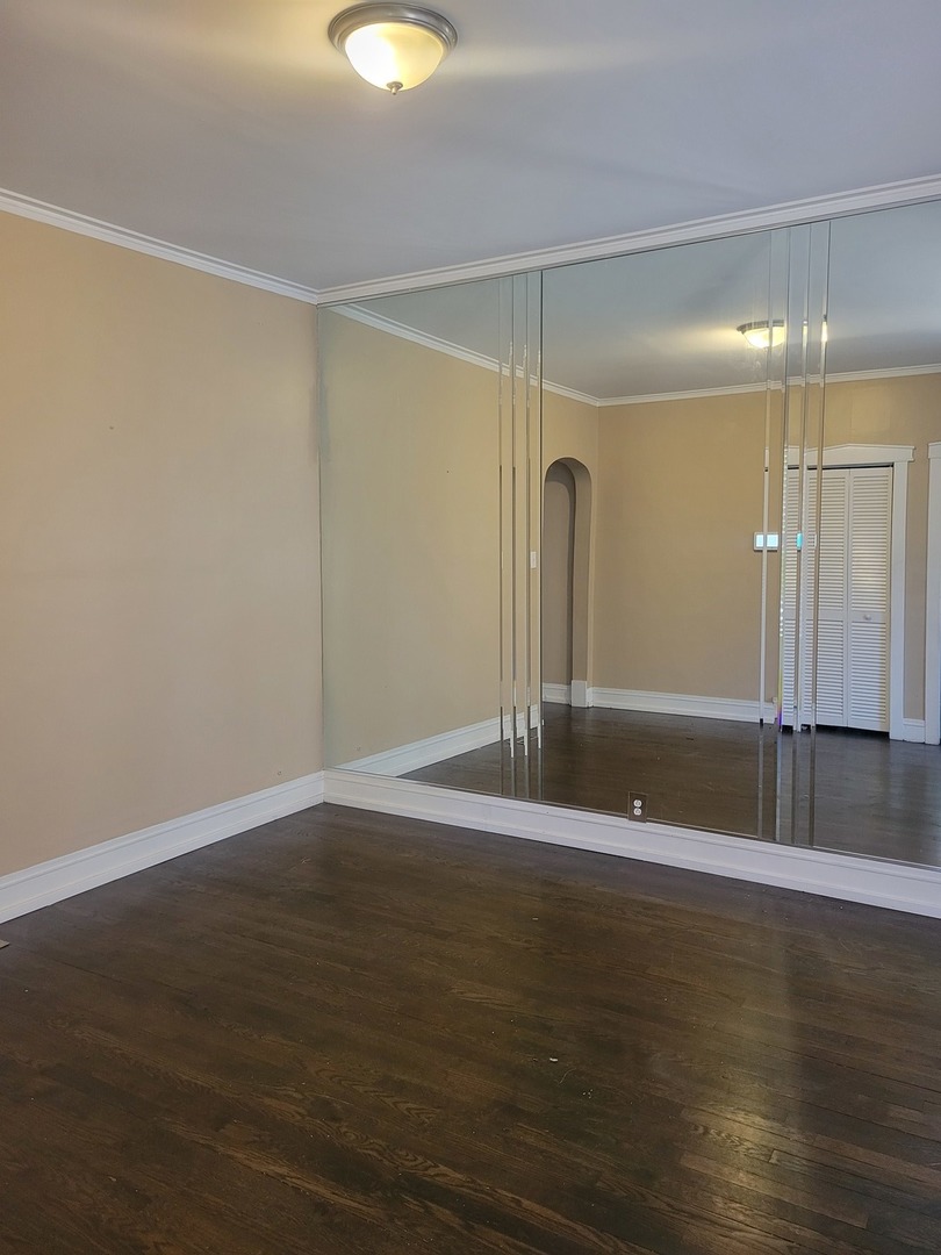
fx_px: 942
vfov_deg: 67.3
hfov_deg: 53.1
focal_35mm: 26
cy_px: 628
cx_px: 470
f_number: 1.8
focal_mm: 5.4
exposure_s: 1/40
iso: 320
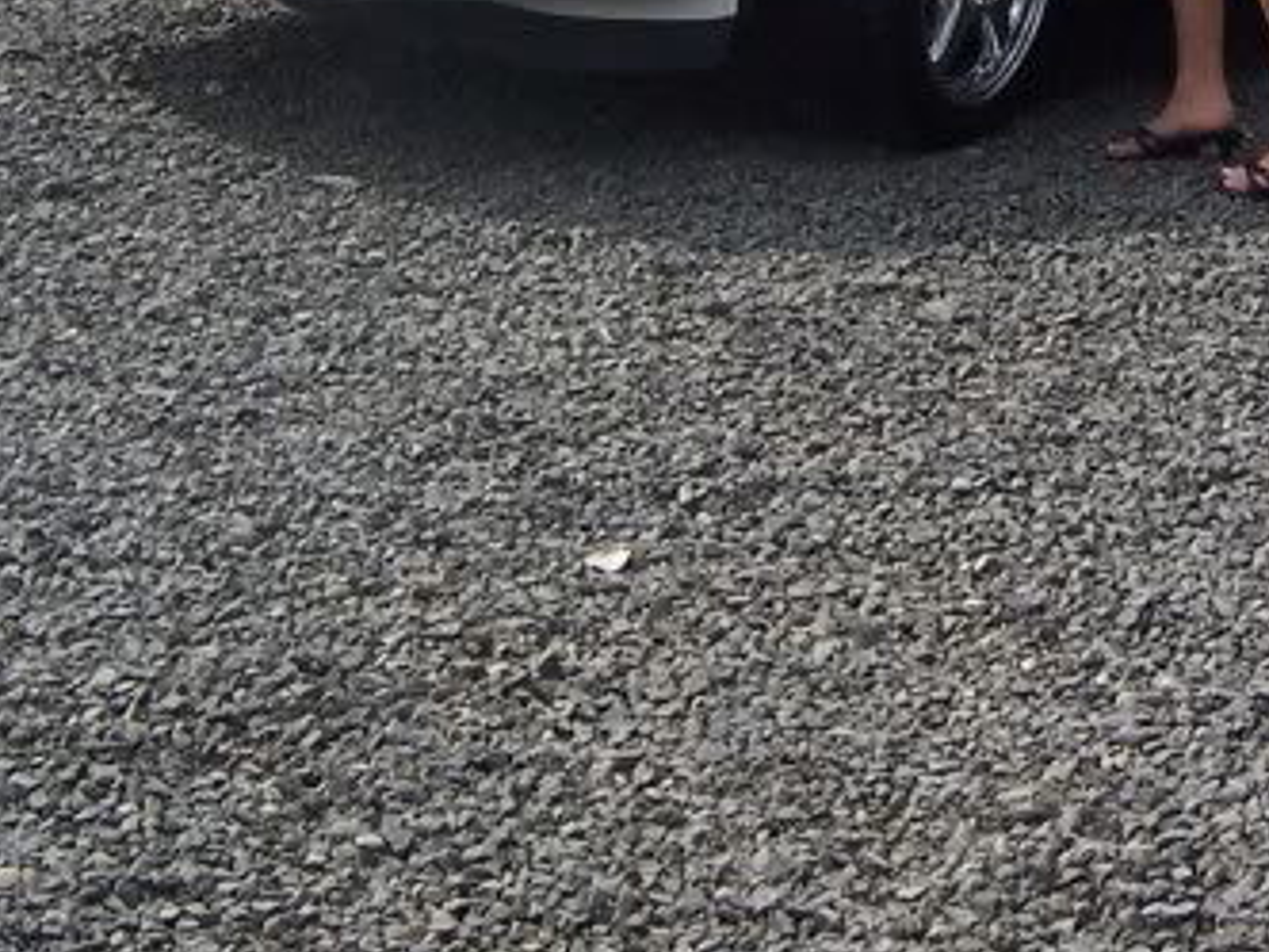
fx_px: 4069
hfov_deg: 17.6
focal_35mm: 111
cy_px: -298
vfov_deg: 12.9
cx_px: 1013
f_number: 4.8
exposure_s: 1/350
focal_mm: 6
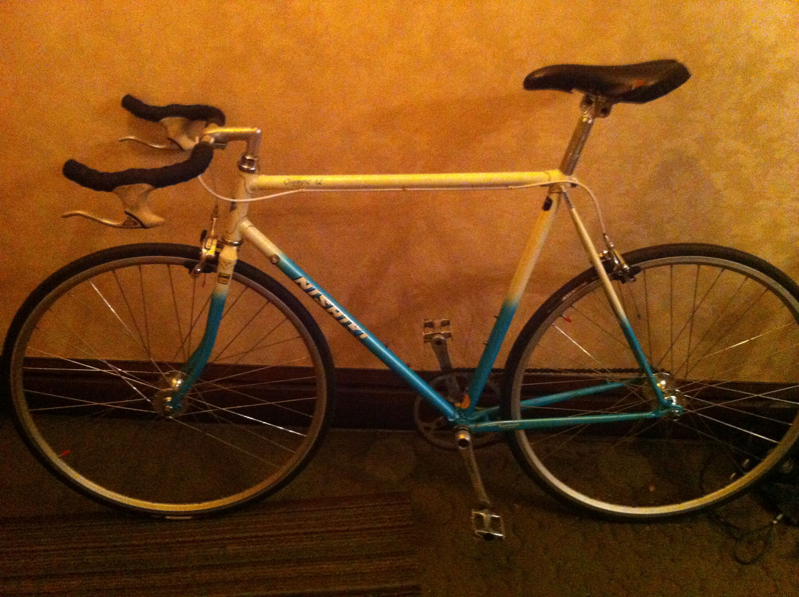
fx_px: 807
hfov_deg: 52.7
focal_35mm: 35
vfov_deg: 40.6
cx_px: 400
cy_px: 298
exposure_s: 1/15
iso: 1000
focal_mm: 3.85
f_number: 2.8
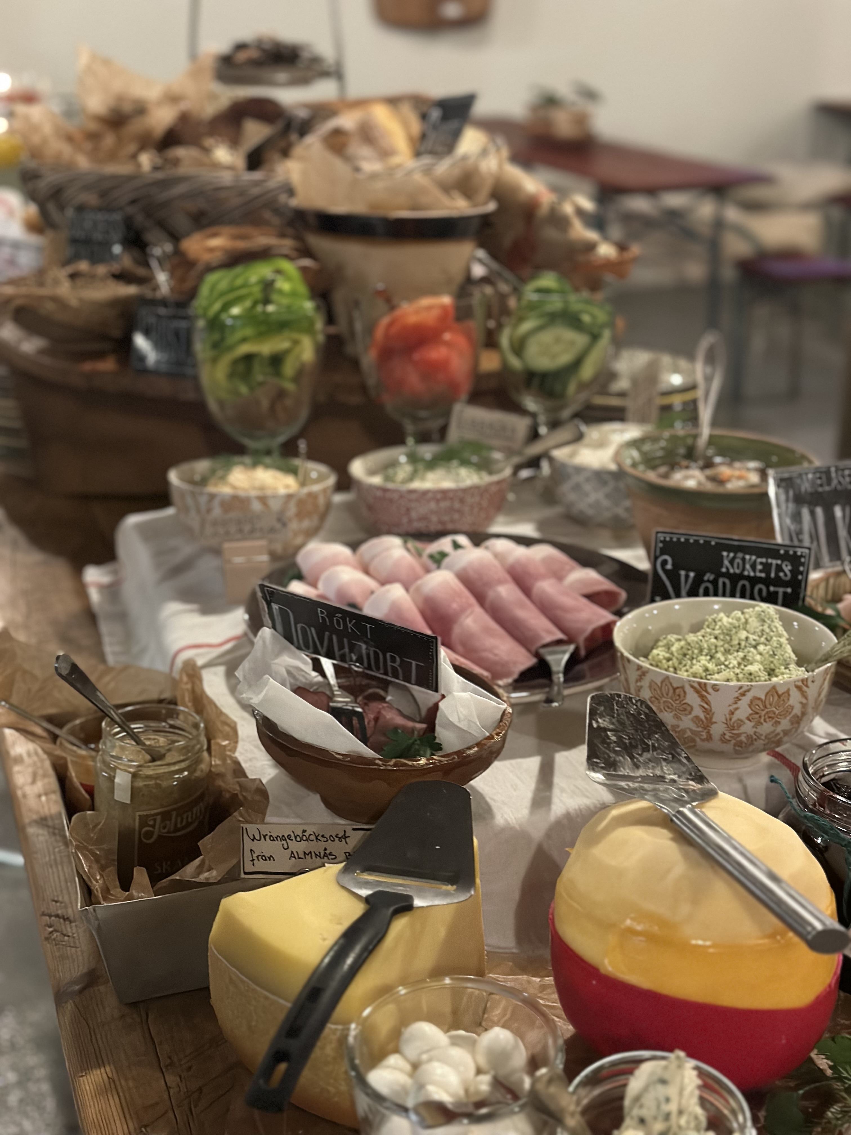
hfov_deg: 30.3
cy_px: 568
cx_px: 426
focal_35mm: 48
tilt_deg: -20.4
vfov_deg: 39.7
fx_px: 1573
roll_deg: -0.2
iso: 640
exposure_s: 1/25
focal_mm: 6.86
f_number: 1.78
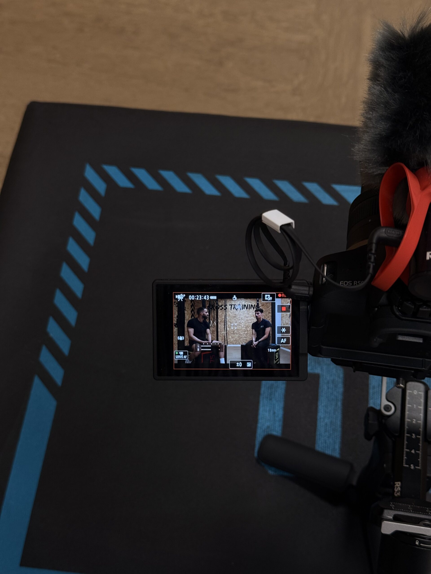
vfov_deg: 39.7
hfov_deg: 30.3
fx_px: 797
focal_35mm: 48
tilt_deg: -60.8
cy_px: 287
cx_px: 216
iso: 80
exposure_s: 1/50
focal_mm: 6.76
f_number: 1.78
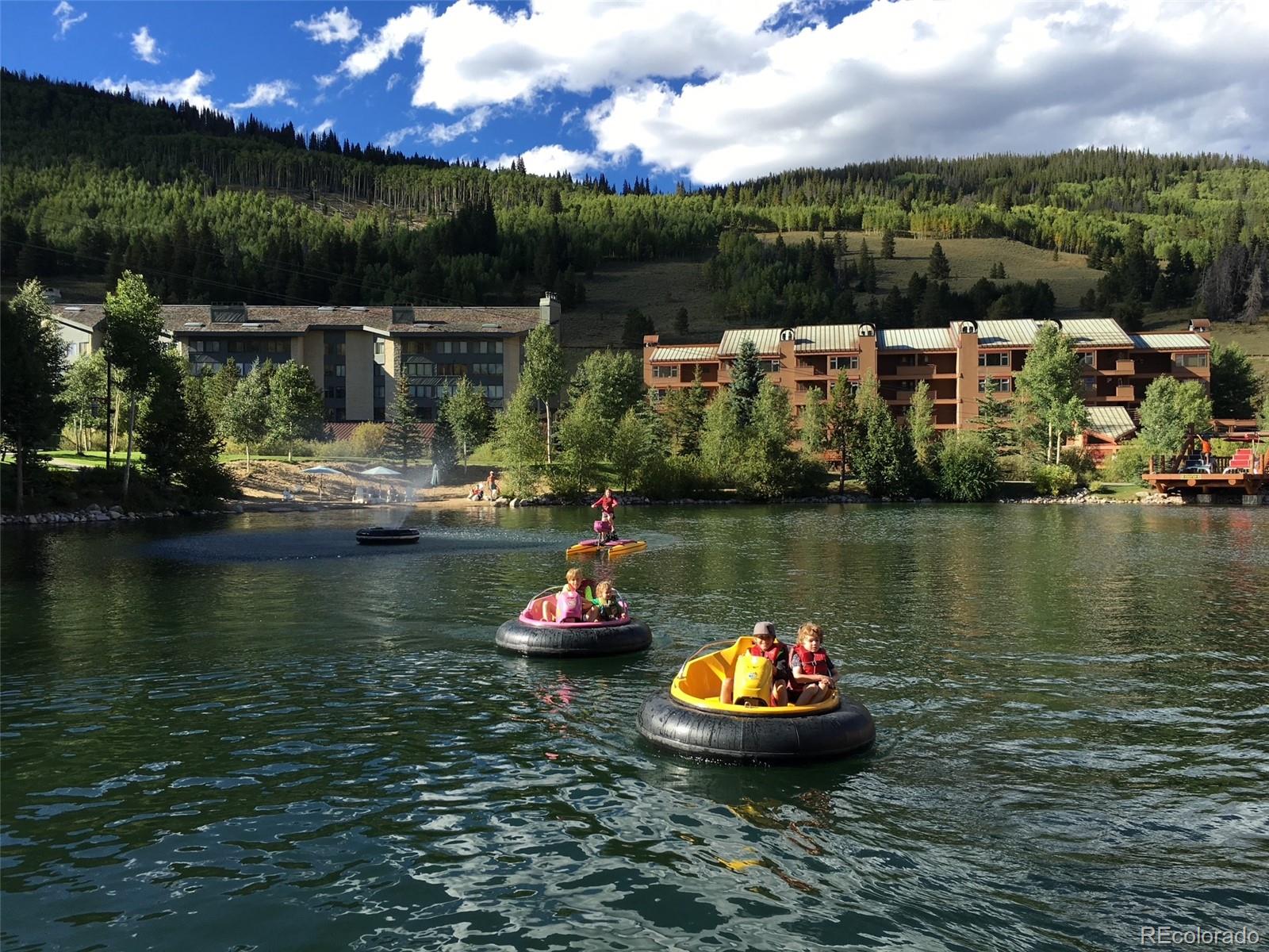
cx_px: 634
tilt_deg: +1.0
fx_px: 1063
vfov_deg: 48.2
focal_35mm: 29
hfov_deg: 61.7
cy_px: 476
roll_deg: +0.0
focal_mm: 4.15
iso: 25
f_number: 2.2
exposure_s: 1/680
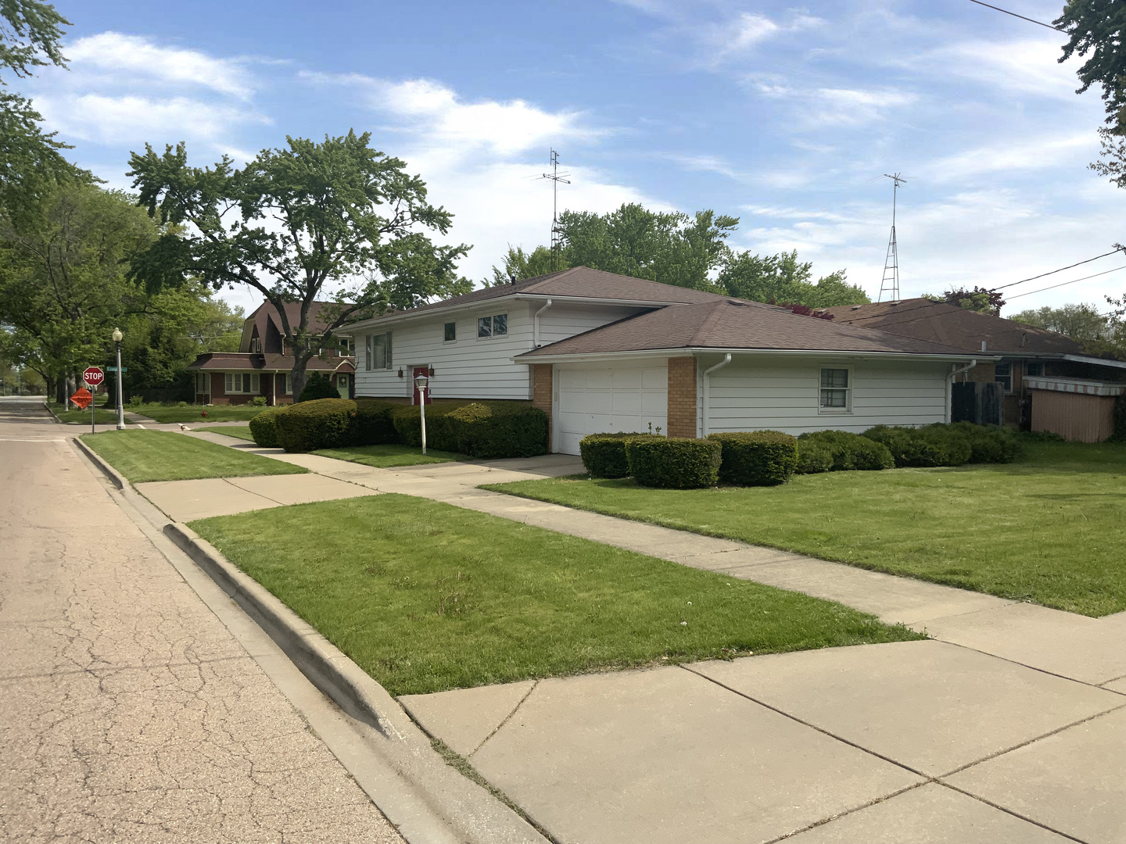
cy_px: 422
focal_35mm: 29
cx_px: 563
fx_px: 943
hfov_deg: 61.7
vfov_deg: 48.2
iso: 16
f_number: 1.8
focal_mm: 3
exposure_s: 1/3125
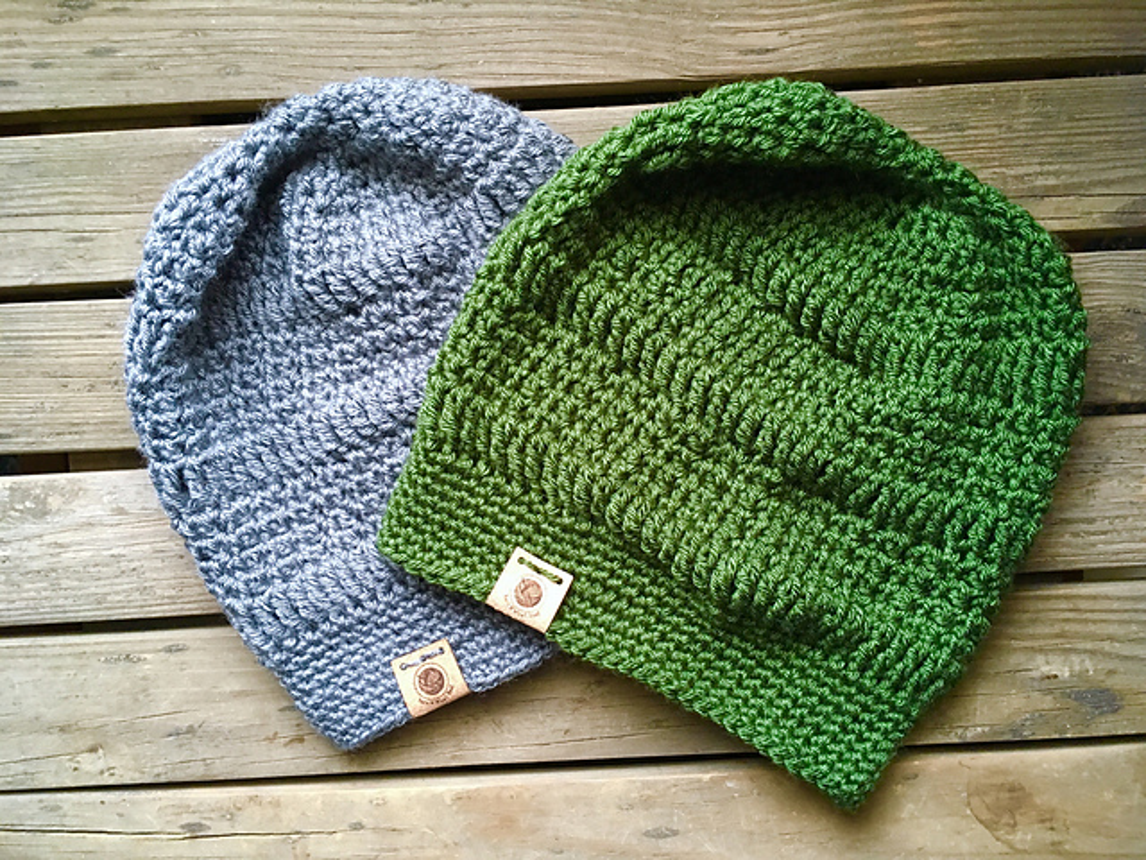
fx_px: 960
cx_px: 573
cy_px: 430
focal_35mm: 29
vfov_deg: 48.2
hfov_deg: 61.7
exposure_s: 1/30
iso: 160
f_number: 2.2
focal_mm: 4.15
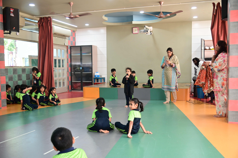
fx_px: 231
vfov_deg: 37.9
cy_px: 79
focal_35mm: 35
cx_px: 119
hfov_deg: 54.4
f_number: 4
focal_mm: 35
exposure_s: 1/80
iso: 1000
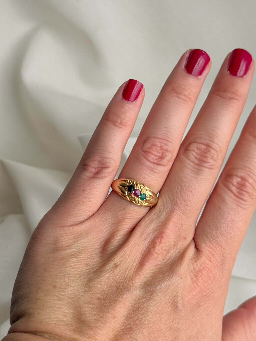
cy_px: 170
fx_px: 473
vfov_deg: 39.7
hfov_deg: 30.3
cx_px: 128
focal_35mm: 48
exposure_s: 1/170
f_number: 1.8
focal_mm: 6.76
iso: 50
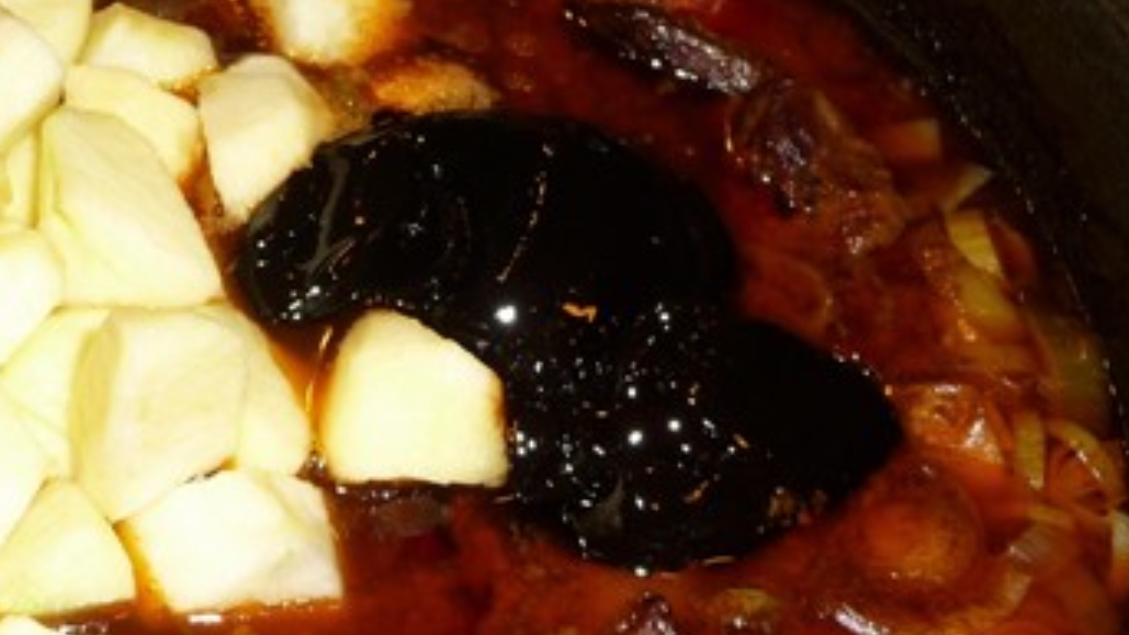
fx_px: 1946
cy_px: 438
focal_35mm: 65
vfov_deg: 18.5
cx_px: 168
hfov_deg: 31.2
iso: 100
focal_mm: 5.3
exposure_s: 1/30
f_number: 3.5
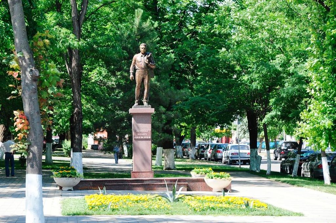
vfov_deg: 8.7
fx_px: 1468
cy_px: 112
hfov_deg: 13.1
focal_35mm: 158
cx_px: 168
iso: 1000
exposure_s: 1/400
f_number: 11
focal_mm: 105
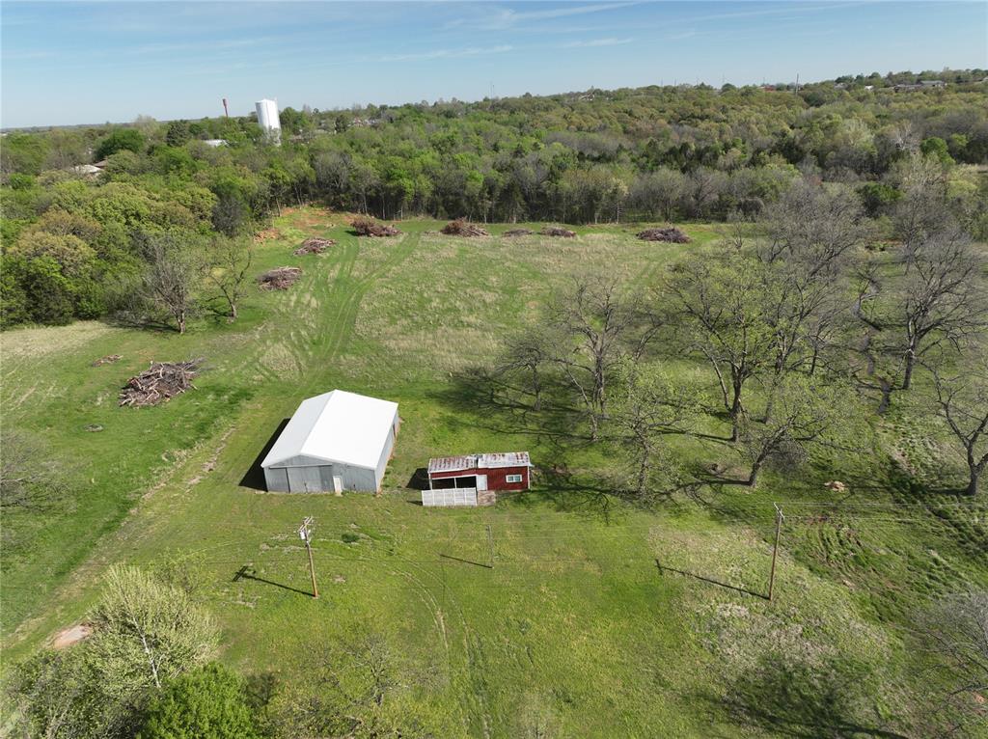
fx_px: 684
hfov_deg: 71.6
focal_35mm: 24
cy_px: 370
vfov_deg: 56.7
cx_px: 494
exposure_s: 1/2000
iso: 110
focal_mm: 12.29
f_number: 2.8
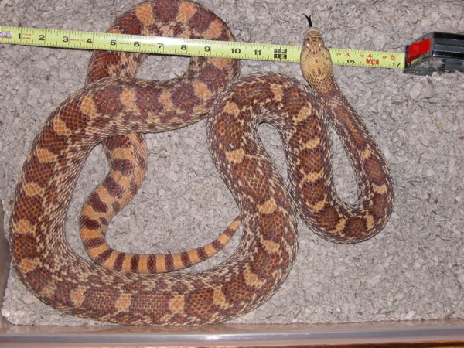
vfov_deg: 17.8
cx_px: 232
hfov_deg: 23.6
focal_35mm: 83
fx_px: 1113
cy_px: 174
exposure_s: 1/125
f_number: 3.5
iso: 100
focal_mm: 21
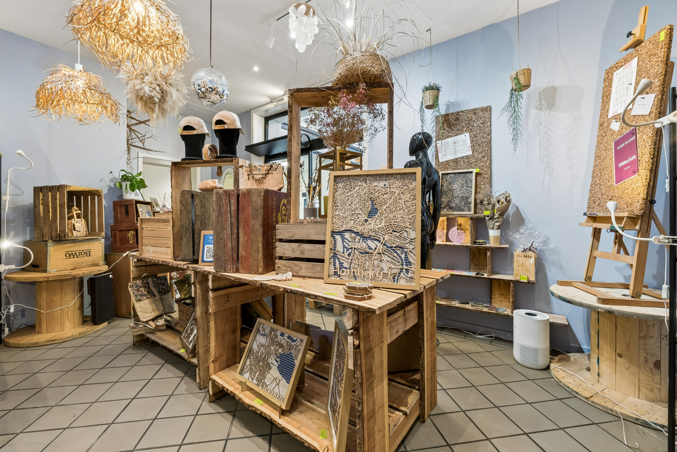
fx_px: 282
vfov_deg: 77.3
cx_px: 338
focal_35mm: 15
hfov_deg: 100.4
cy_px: 226
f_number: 8
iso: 400
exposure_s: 1/6
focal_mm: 10
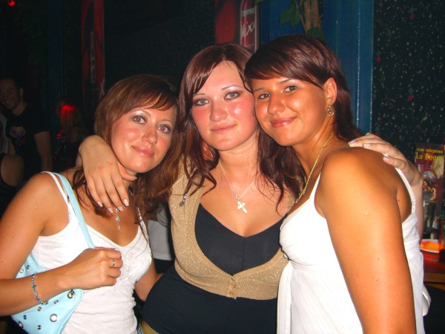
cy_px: 167
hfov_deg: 49.0
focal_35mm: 38
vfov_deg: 37.7
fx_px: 489
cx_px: 222
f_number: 2.8
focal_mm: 7.9
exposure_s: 1/60
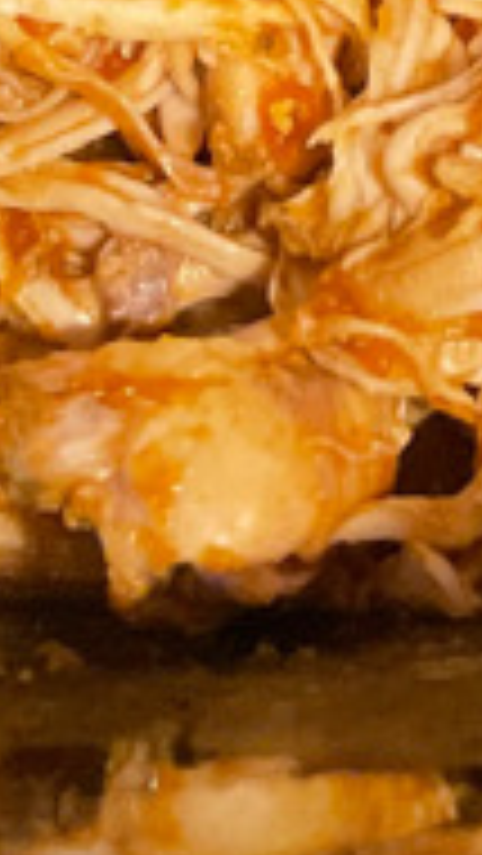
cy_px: -722
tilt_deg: -63.8
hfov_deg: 9.6
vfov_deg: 14.6
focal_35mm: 127
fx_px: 2883
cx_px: 270
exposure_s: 1/40
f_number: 1.6
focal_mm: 4.2
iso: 500
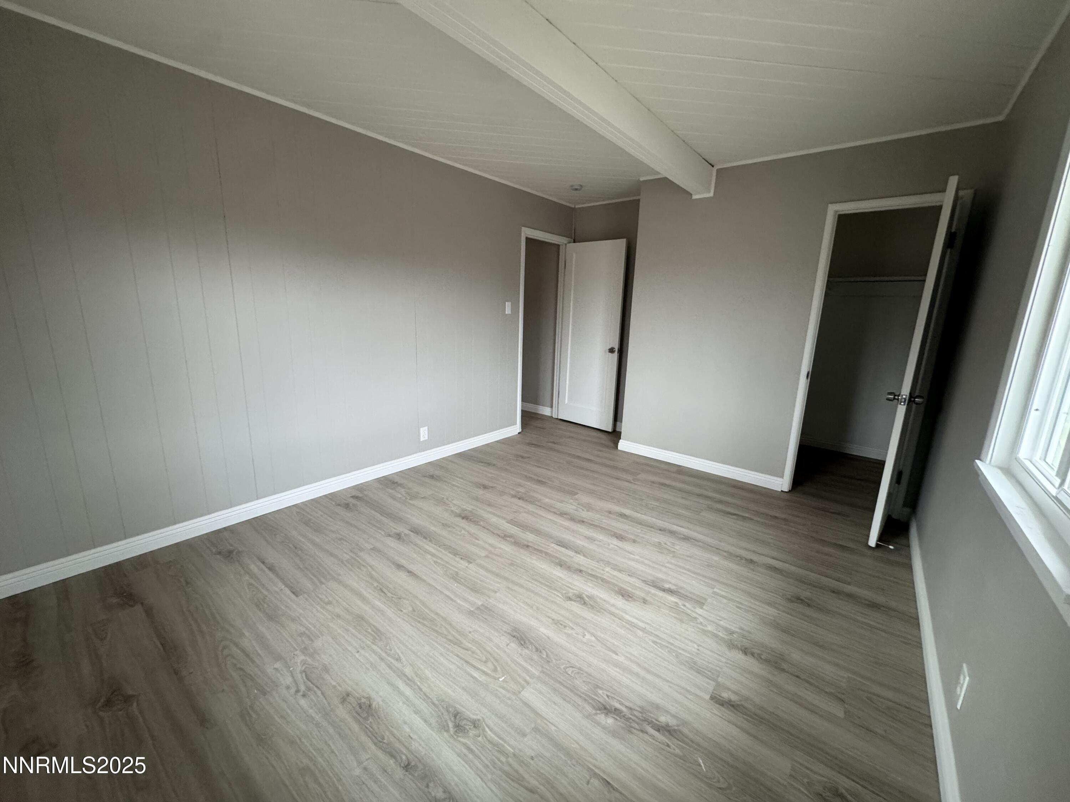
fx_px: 433
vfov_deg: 85.7
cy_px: 401
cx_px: 535
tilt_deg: -13.4
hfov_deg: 102.1
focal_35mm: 14
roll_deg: -0.8
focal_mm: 2.22
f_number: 2.2
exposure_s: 1/120
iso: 320
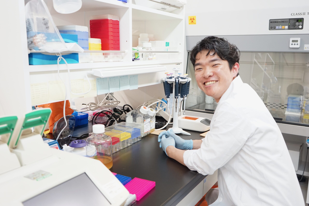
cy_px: 103
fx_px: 275
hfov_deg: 58.7
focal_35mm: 32
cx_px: 154
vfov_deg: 41.1
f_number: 4
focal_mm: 32
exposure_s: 1/60
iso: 1250
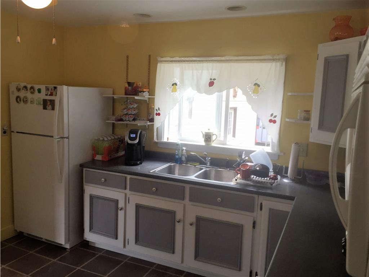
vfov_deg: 48.2
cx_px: 184
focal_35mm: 29
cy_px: 138
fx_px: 309
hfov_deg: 61.7
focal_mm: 4.15
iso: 32
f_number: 2.2
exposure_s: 1/40
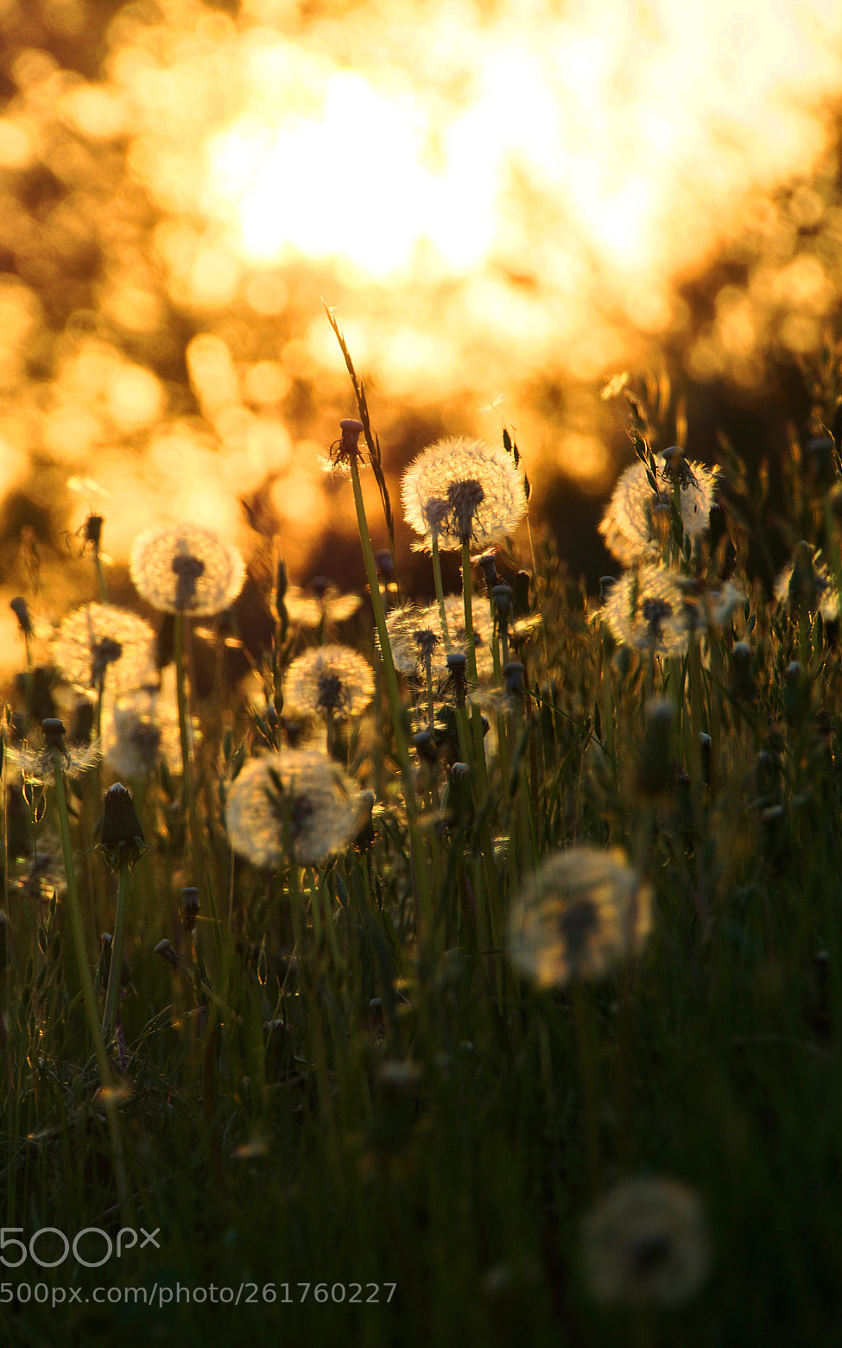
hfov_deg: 7.0
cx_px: 405
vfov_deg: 11.1
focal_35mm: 188
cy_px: 670
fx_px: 6906
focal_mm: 120
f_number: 6.3
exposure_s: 1/250
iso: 100
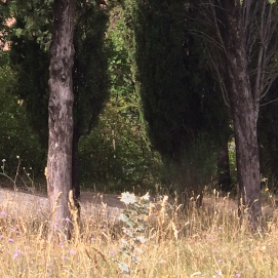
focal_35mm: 121
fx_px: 1099
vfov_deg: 13.7
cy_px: -120
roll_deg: -0.8
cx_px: -228
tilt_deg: +0.5
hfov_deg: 13.0
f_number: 2.2
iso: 40
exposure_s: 1/1053
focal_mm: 4.15
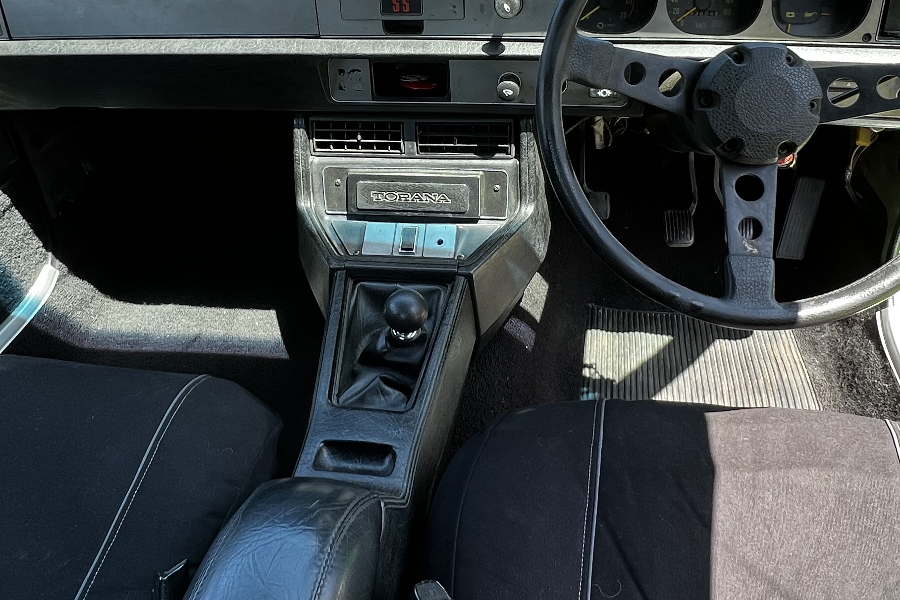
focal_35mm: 30
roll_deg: +1.1
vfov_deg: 42.6
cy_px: 169
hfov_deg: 61.9
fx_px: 750
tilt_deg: -27.7
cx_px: 454
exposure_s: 1/99
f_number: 1.8
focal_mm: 1.57
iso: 40
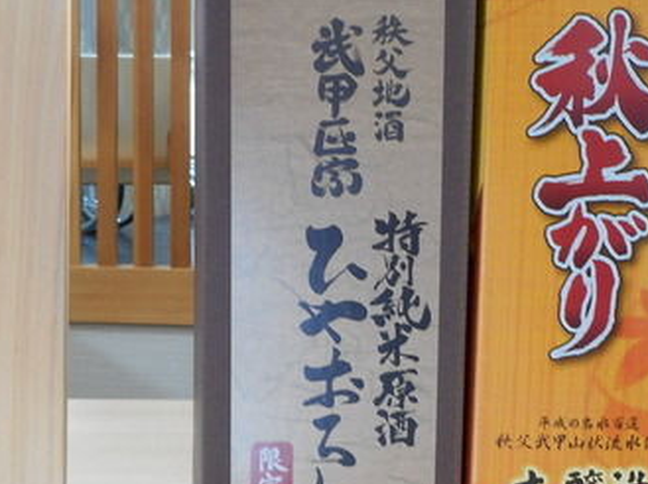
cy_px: 217
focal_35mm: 62
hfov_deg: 31.0
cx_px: 214
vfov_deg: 23.6
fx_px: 1159
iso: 100
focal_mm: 4.5
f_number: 3.7
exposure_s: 1/30
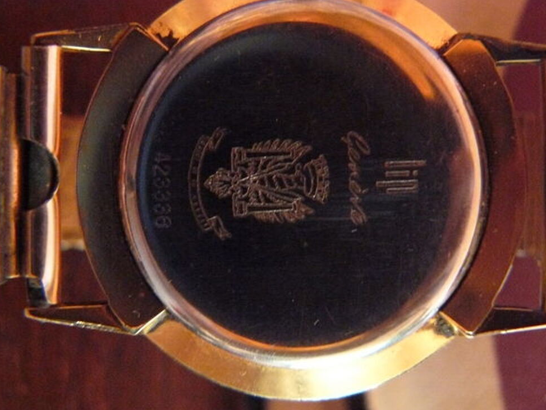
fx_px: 584
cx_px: 273
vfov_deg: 38.7
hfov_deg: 50.1
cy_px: 202
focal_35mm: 37
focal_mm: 6
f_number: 2.8
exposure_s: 1/8
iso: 800
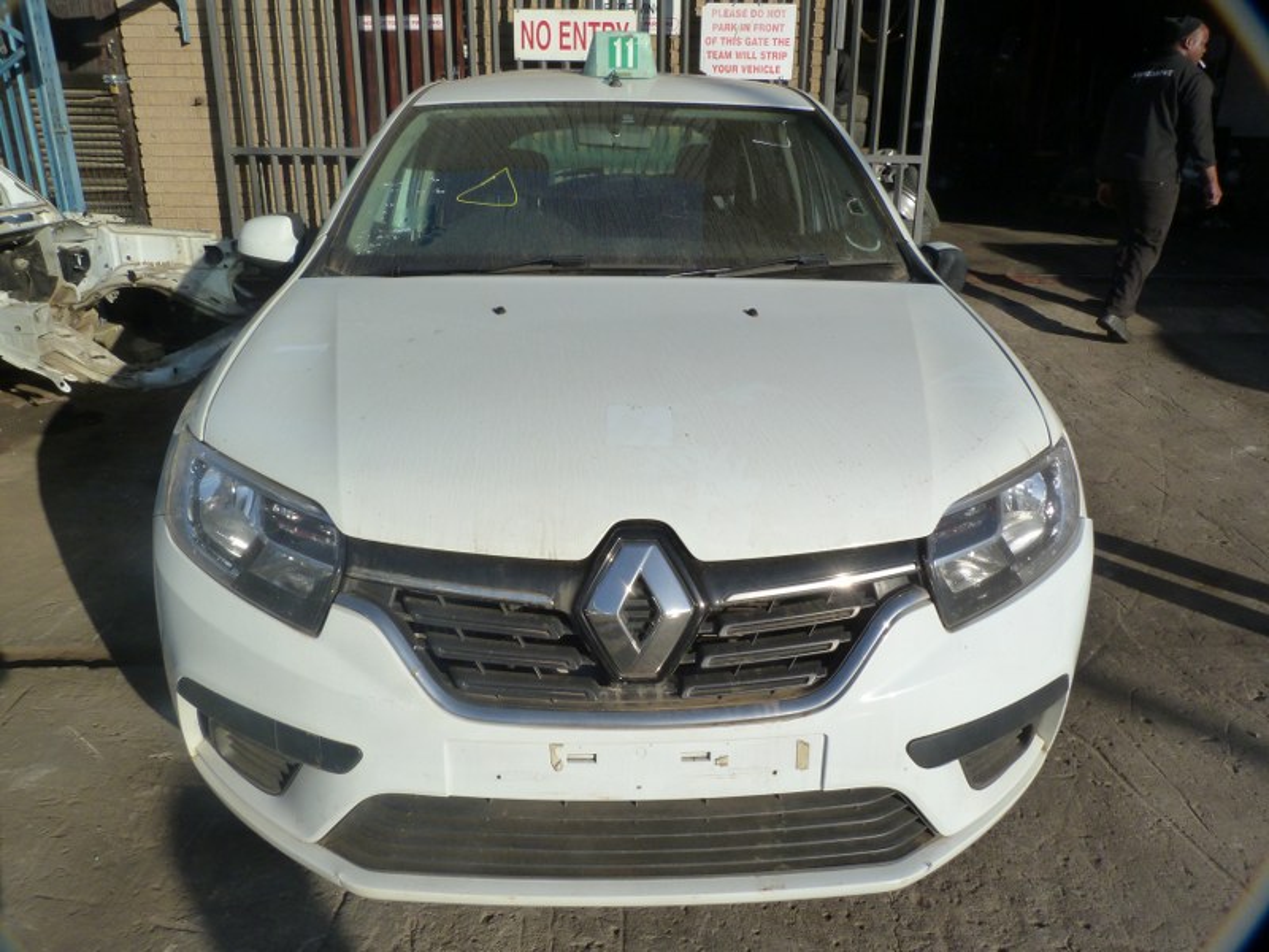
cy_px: 476
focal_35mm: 25
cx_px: 634
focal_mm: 4.5
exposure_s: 1/320
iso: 125
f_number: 5.6
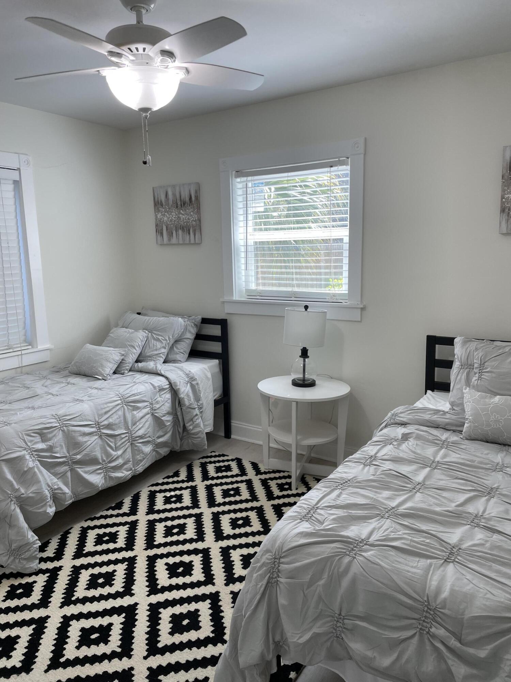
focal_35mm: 26
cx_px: 256
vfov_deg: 67.3
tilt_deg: -7.7
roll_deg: +1.6
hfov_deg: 53.1
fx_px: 512
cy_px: 341
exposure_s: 1/120
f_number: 1.6
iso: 40
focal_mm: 4.2
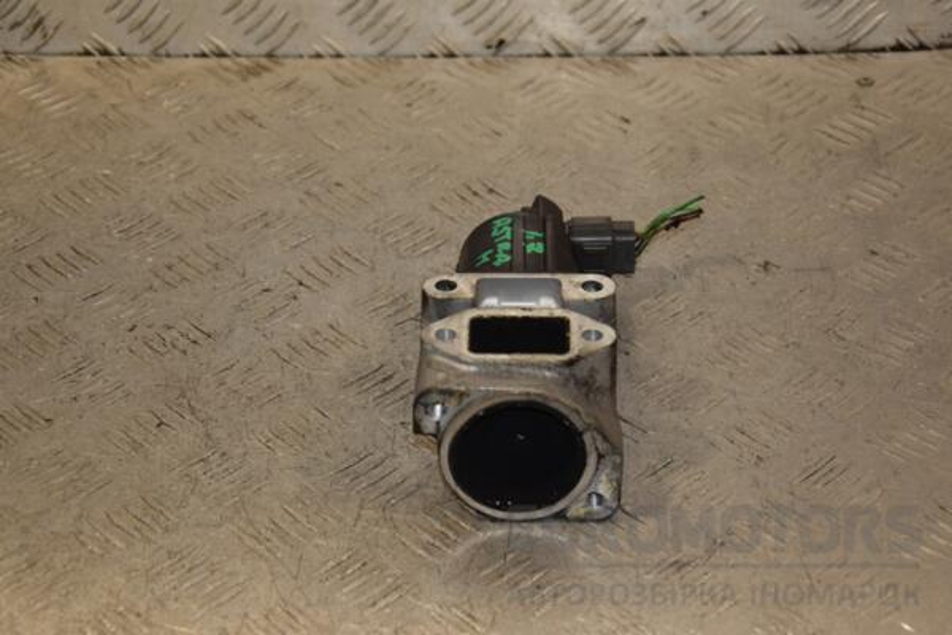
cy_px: 318
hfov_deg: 23.4
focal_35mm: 87
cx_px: 476
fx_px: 2300
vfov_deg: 15.7
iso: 800
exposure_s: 1/200
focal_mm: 58
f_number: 5.6
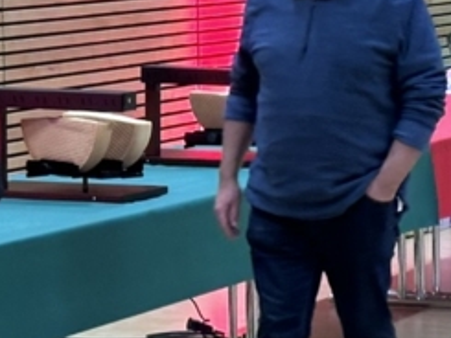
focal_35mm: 235
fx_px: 3063
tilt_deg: -4.3
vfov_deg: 6.3
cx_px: 390
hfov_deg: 8.4
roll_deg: +1.2
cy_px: 149
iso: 125
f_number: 1.78
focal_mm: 6.86
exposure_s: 1/50
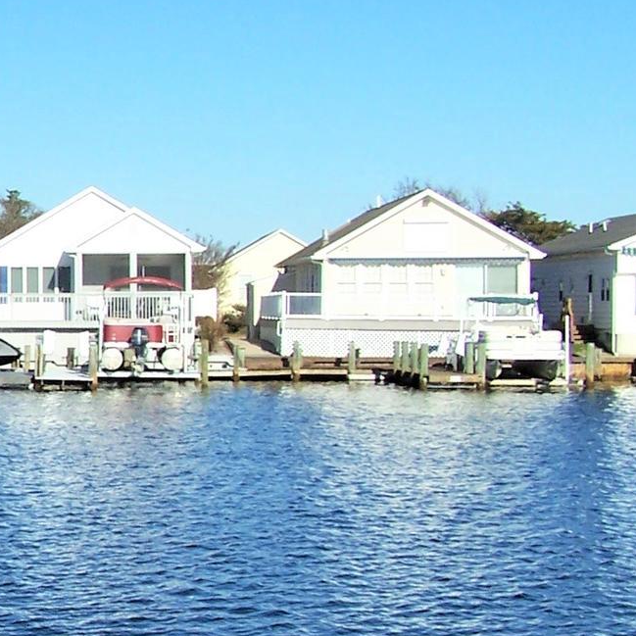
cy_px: 350
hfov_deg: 15.3
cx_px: -293
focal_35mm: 106
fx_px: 2203
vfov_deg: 16.4
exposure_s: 1/500
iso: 80
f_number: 5.6
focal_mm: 6.3
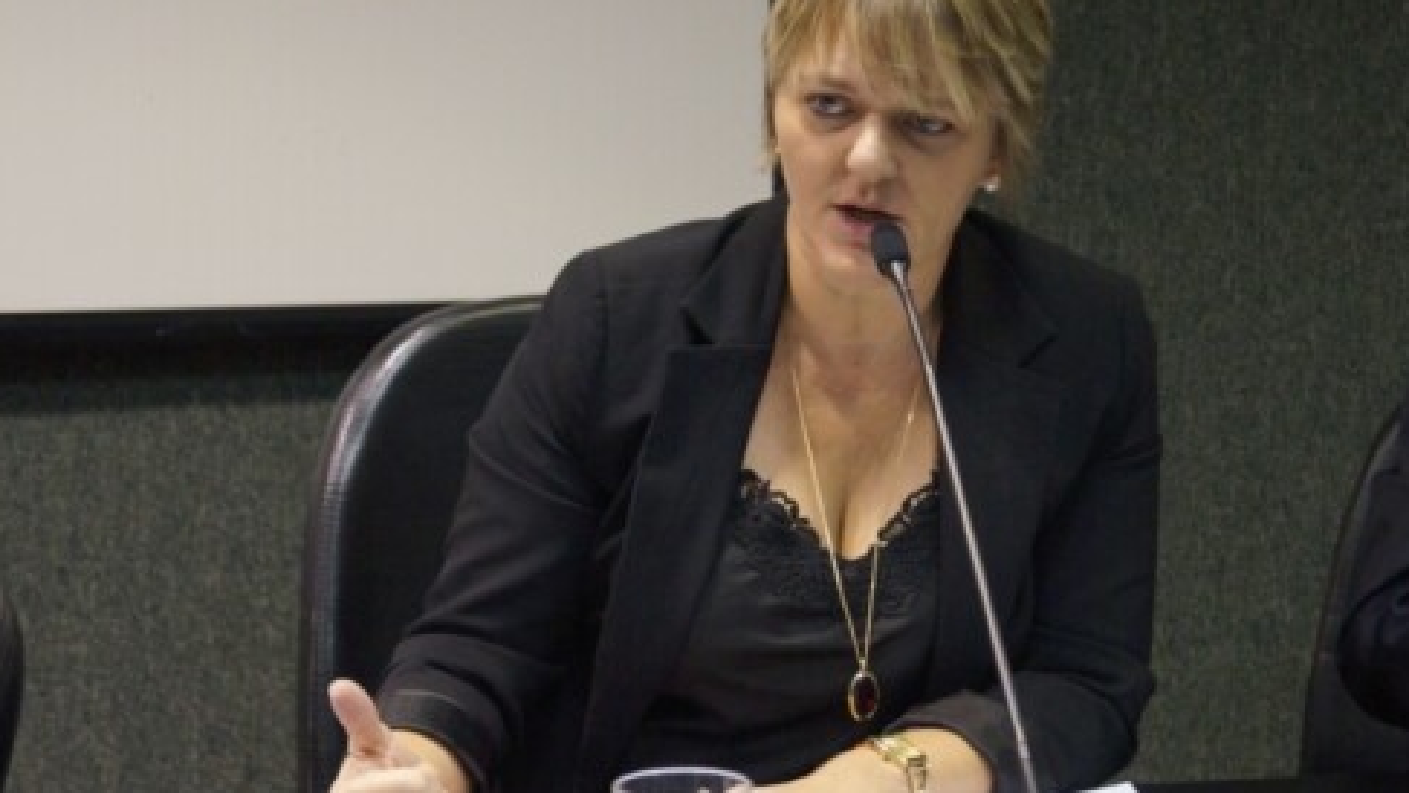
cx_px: 718
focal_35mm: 73
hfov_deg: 29.1
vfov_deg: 16.6
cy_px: 359
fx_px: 2710
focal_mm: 45
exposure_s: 1/60
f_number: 5.6
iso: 3200
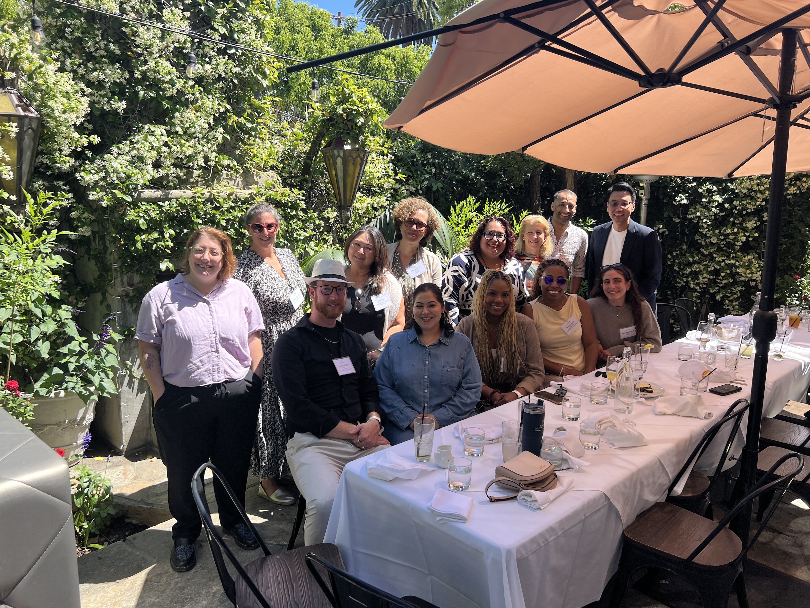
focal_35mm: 26
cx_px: 405
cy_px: 304
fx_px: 608
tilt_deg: -11.0
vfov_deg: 53.1
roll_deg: -1.0
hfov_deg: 67.3
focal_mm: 5.7
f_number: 1.5
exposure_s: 1/1048
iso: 50
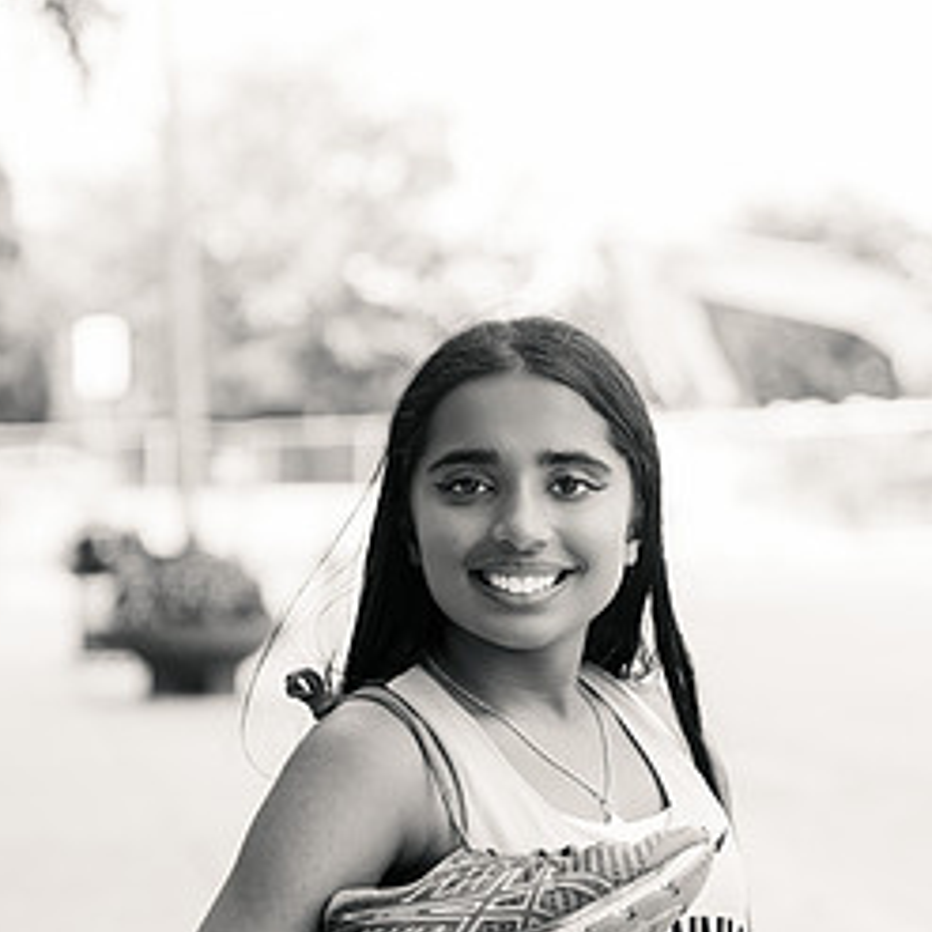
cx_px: 475
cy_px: 830
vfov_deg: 16.1
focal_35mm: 107
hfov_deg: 16.3
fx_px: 3259
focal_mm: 69
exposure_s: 1/400
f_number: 2.8
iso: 400
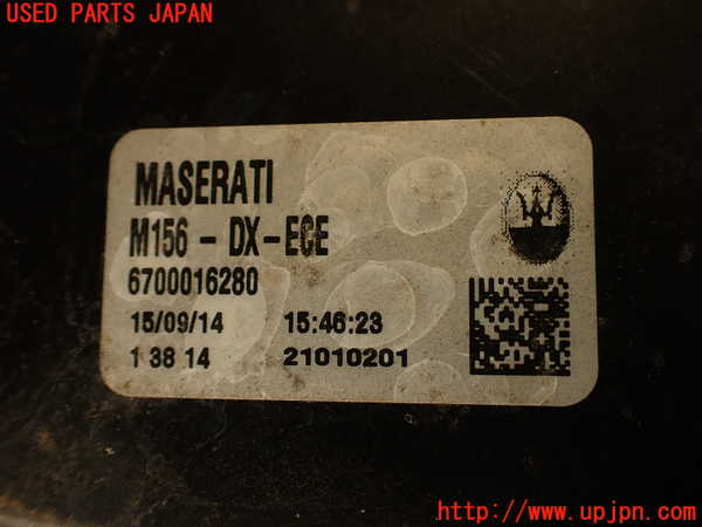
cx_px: 351
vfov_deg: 44.2
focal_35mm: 32
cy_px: 264
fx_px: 649
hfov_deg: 56.8
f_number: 2.4
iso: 125
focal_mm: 5.79
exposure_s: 1/60
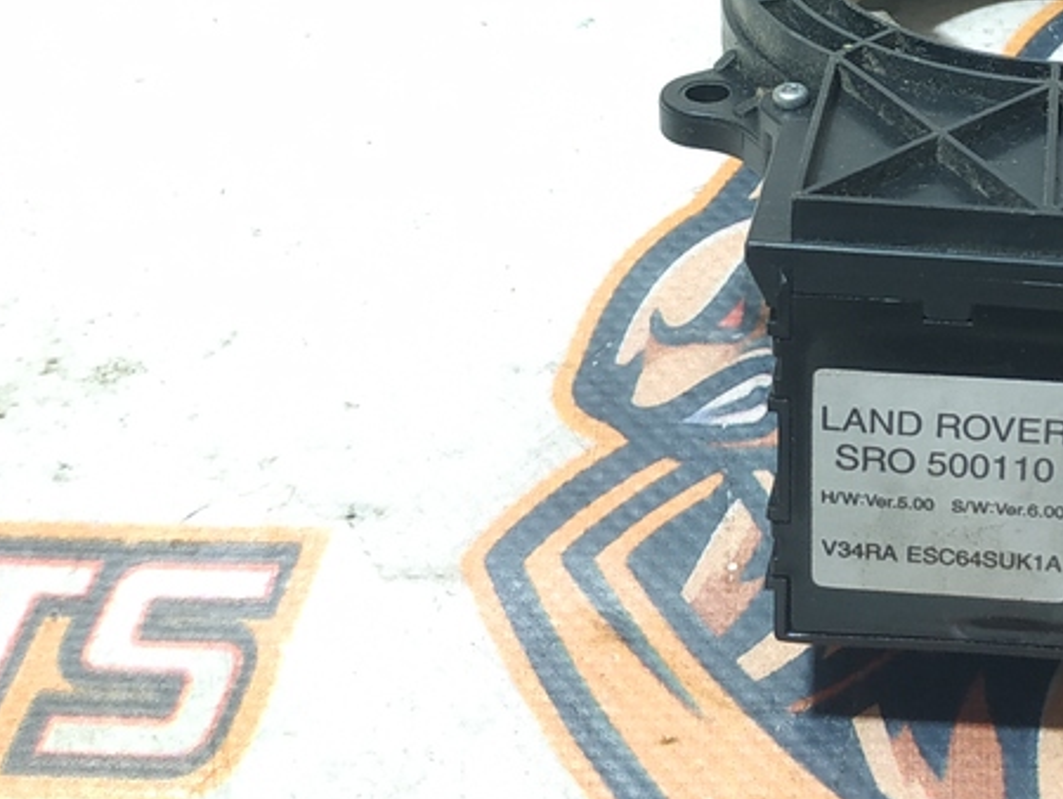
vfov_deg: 22.1
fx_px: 1966
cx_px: 969
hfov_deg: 29.0
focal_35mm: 64
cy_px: 2
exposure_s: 1/50
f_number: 1.9
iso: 160
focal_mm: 3.94
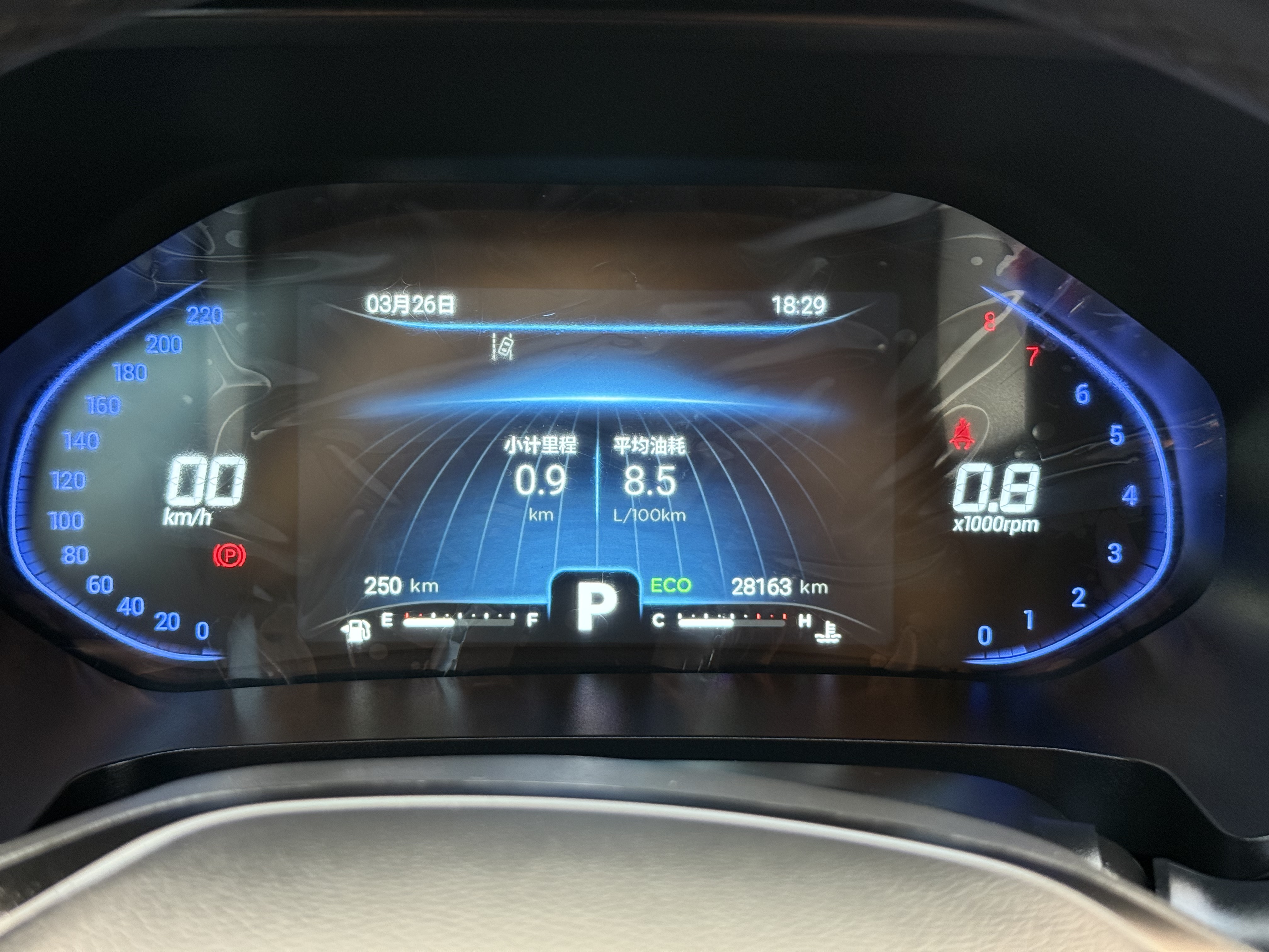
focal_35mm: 48
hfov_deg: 39.7
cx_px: 634
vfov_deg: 30.3
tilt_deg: -28.1
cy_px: 476
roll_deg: -1.2
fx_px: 1760
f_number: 1.78
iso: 250
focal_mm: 6.76
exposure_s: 1/40
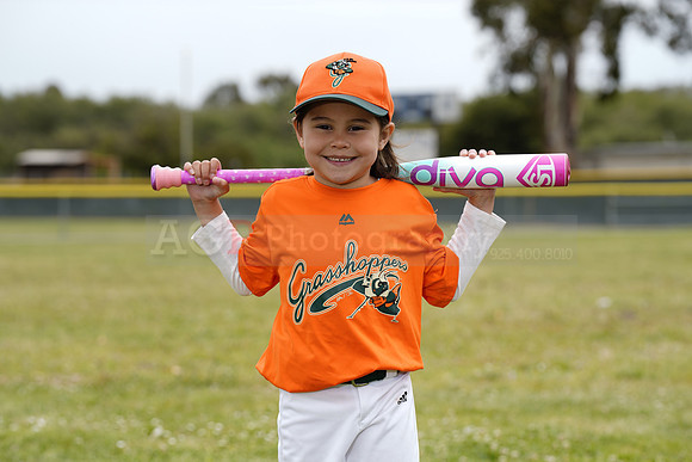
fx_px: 2557
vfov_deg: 10.3
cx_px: 346
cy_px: 231
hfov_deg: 15.4
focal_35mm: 133
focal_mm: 133
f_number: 5.6
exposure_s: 1/250
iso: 50
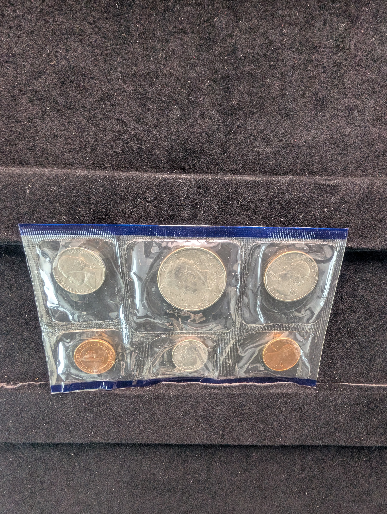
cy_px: 257
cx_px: 194
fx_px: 193
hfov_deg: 90.1
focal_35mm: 13
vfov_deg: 106.1
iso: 377
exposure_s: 1/23.8
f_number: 2.2
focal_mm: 1.95
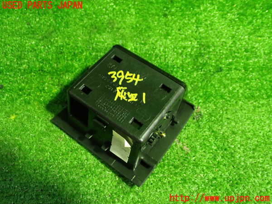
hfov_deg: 51.4
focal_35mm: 36
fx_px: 283
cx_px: 136
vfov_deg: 39.7
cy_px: 102
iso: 640
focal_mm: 6.37
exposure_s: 1/40
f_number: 2.5
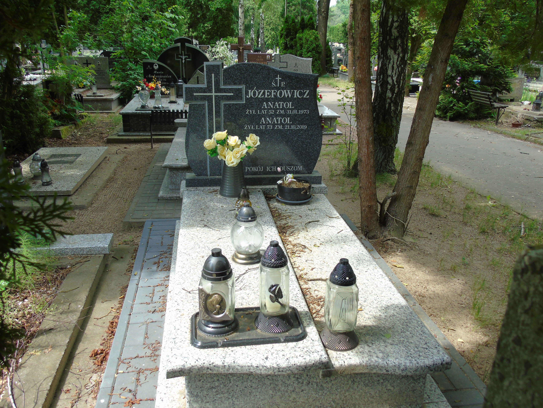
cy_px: 204
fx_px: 455
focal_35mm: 29
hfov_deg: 61.7
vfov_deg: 48.2
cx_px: 272
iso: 80
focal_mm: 5.2
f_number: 3.6
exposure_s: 1/125
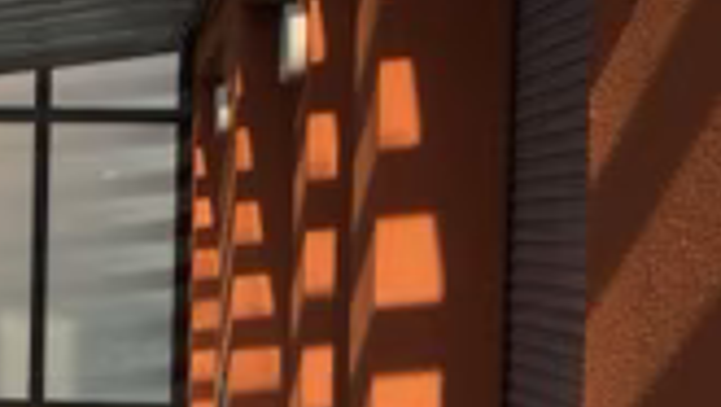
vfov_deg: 12.8
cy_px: 249
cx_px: -114
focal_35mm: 95
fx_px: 1817
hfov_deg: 21.1
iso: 40
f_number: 2.2
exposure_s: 1/2053
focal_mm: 4.12
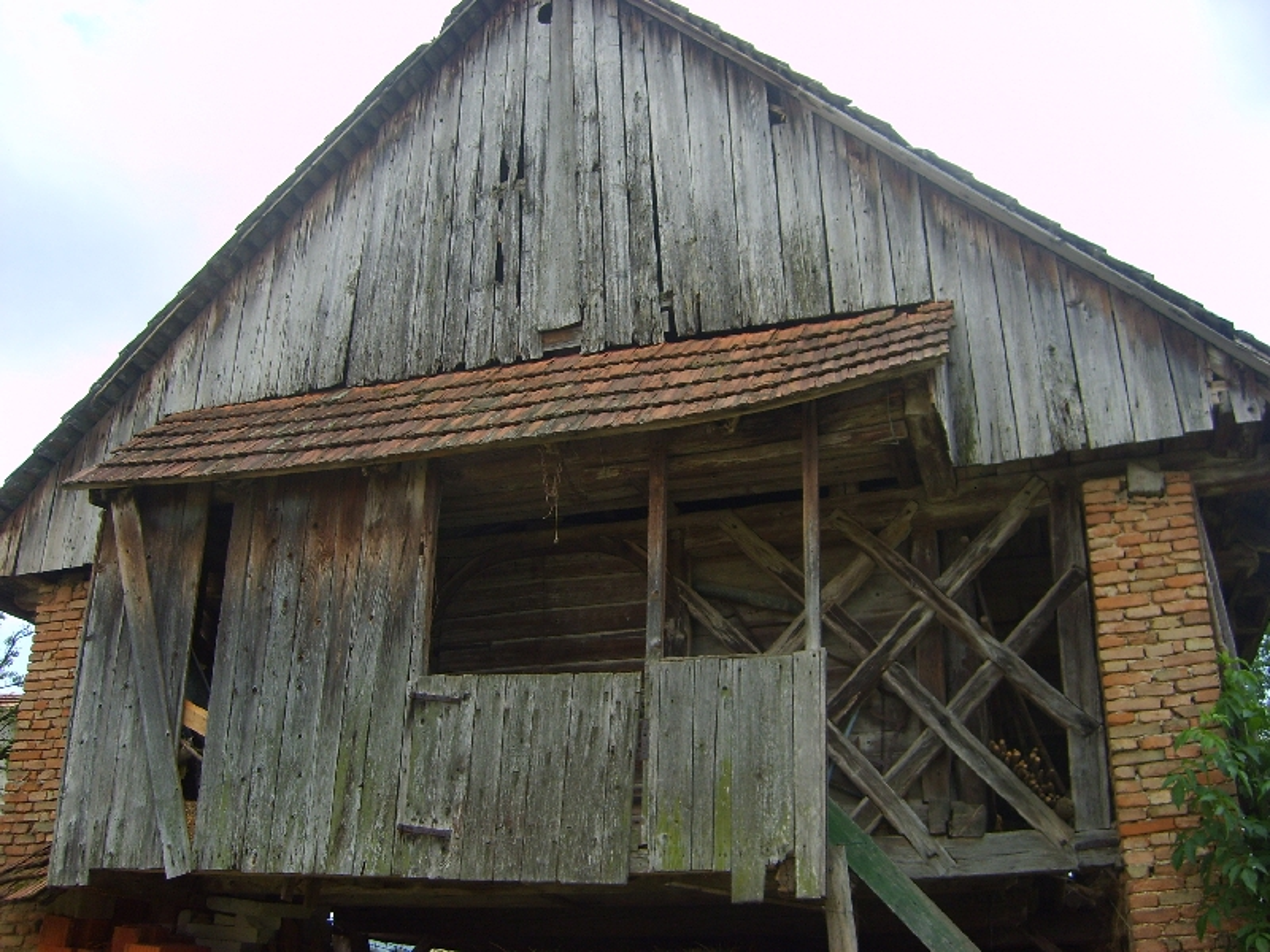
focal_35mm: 35
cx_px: 635
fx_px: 1284
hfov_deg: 52.6
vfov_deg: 40.7
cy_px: 476
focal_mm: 5.8
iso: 50
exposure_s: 1/500
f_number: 2.8
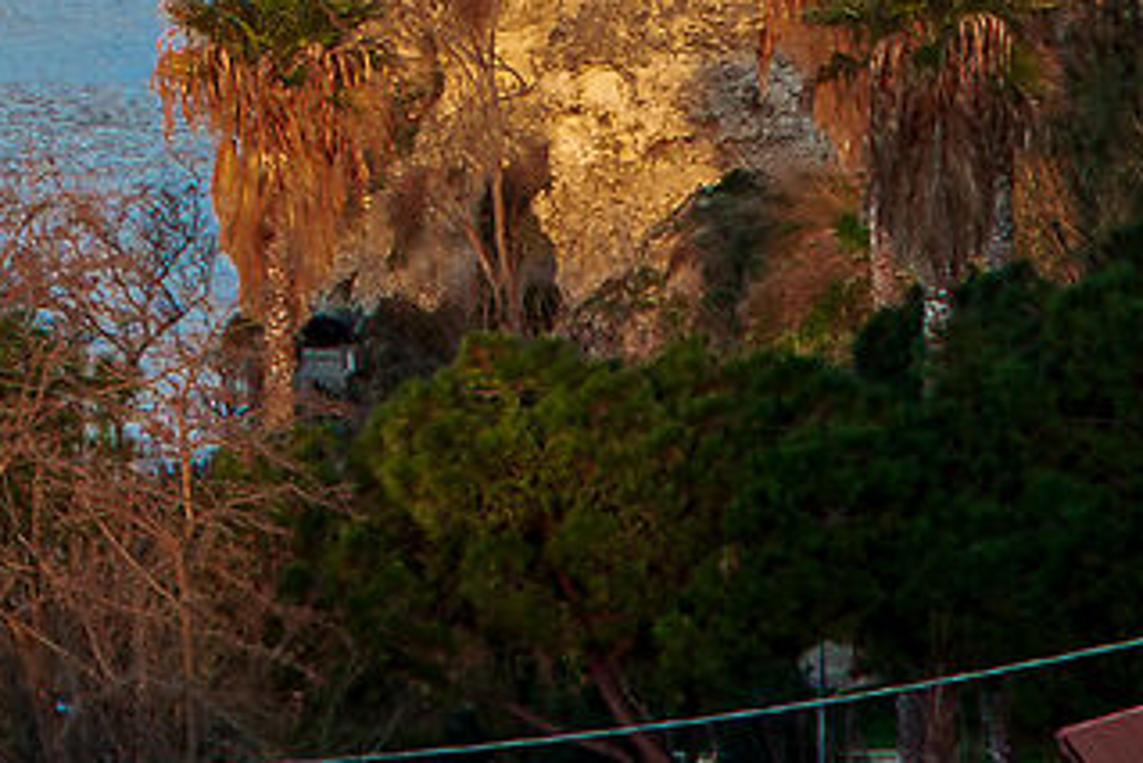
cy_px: -1479
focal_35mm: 783
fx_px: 24870
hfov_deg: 2.6
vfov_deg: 1.7
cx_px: -1455
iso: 200
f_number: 6.3
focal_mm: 50
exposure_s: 1/200
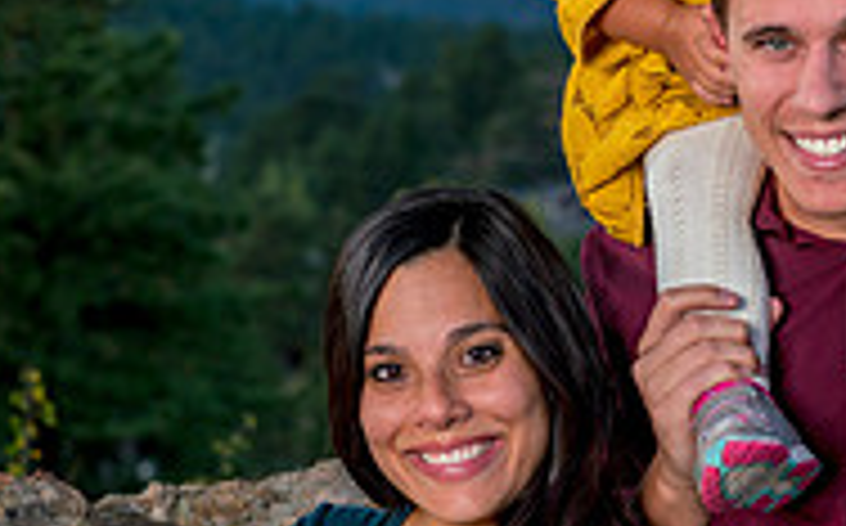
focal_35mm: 171
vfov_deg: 7.6
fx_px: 3938
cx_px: 608
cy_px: 243
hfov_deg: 12.2
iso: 160
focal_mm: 70
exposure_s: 1/200
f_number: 5
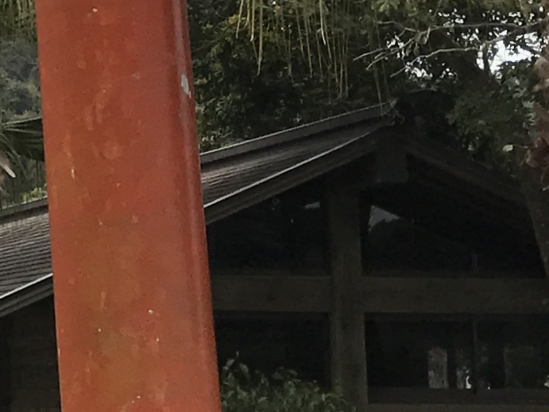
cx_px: -594
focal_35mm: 161
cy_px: 39
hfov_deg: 11.0
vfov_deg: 9.2
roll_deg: +0.8
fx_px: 2555
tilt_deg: +8.9
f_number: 1.8
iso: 20
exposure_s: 1/1451
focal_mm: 3.99
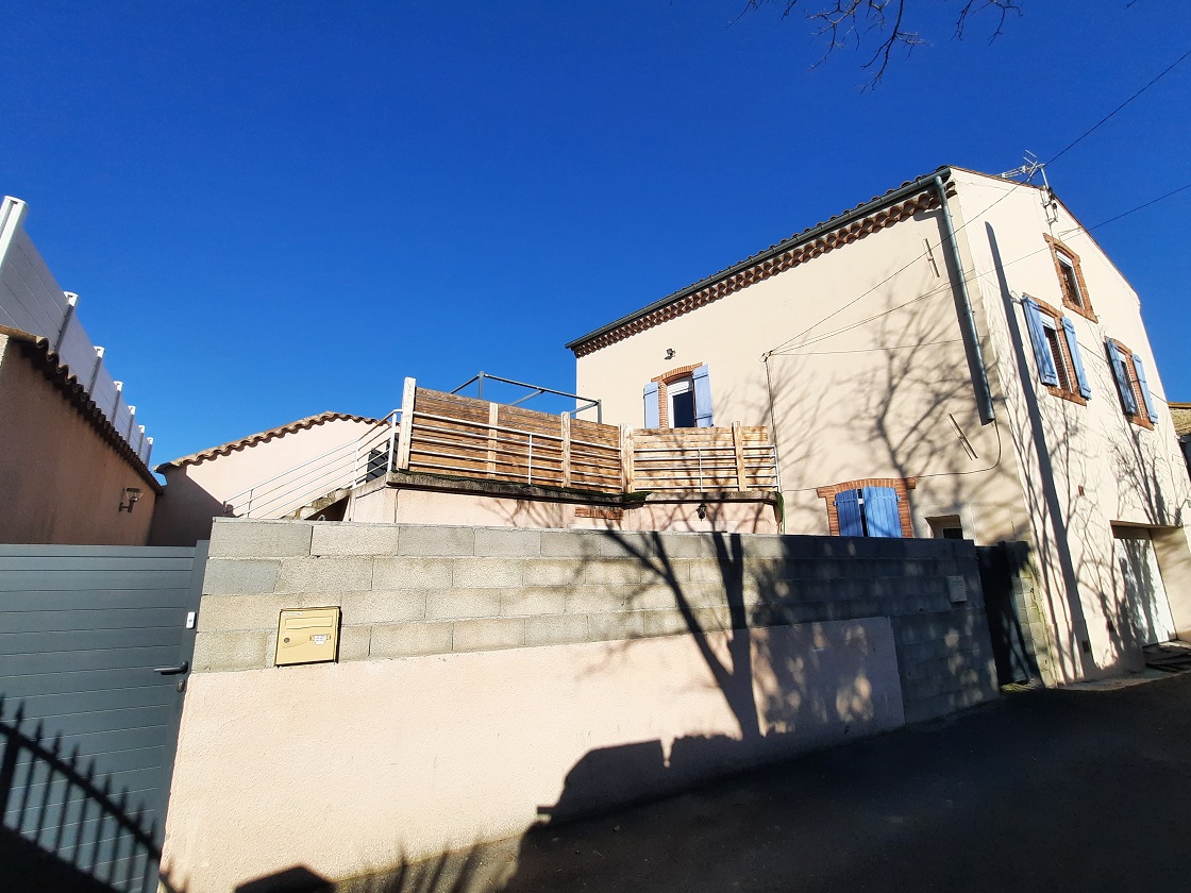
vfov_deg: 89.9
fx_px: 447
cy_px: 446
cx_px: 596
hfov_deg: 106.2
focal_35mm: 13
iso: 40
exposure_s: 1/2037
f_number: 2.2
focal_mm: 1.74
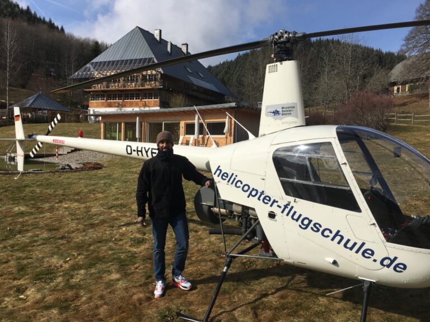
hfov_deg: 61.7
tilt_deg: -1.2
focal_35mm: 29
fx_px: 360
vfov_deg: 48.2
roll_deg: -2.6
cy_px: 161
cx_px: 215
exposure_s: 1/3497
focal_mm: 4.15
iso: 25
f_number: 2.2
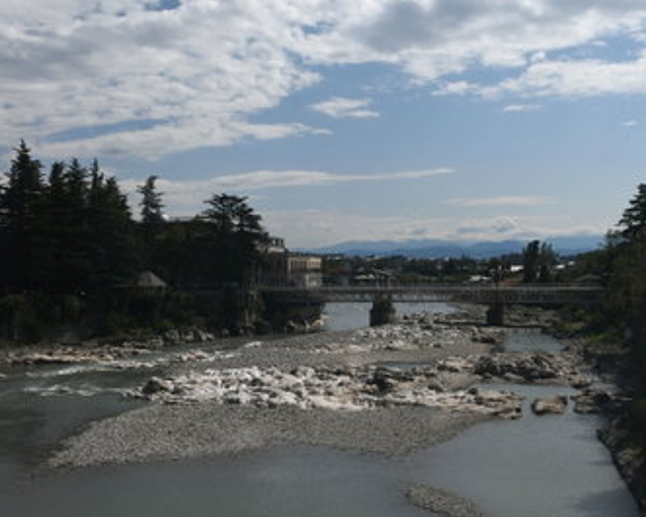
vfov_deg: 35.7
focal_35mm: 42
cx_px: 383
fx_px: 803
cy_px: 258
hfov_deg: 43.6
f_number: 8
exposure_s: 1/200
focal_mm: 25
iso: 100
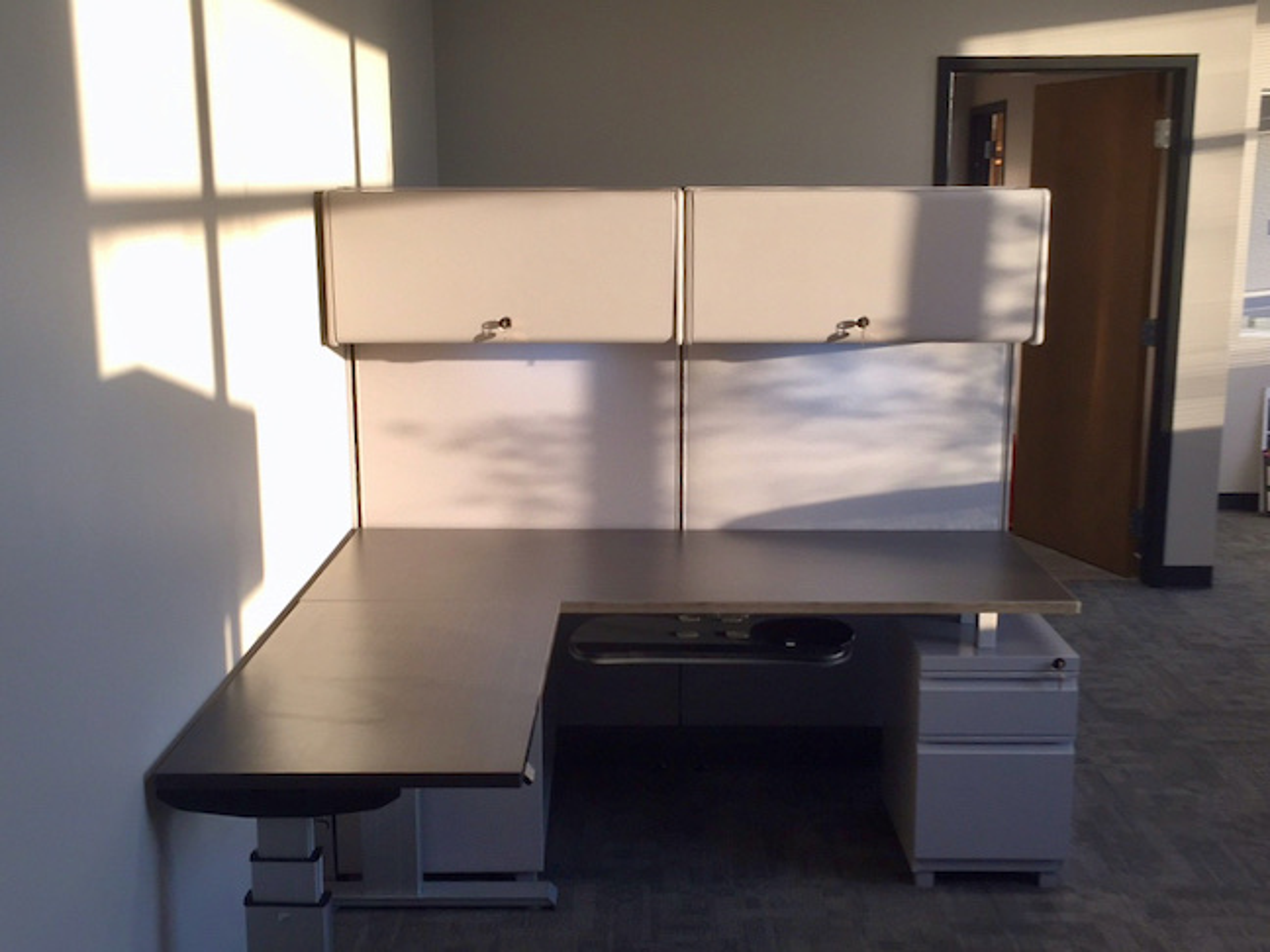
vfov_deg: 48.2
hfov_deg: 61.7
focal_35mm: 29
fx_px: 1064
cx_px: 635
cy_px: 476
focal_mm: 4.15
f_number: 2.2
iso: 40
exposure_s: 1/120
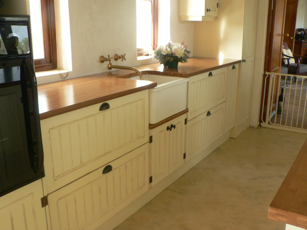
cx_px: 154
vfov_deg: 39.7
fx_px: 319
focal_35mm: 36
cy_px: 115
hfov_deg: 51.4
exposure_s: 1/40
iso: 100
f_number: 3.6
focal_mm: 6
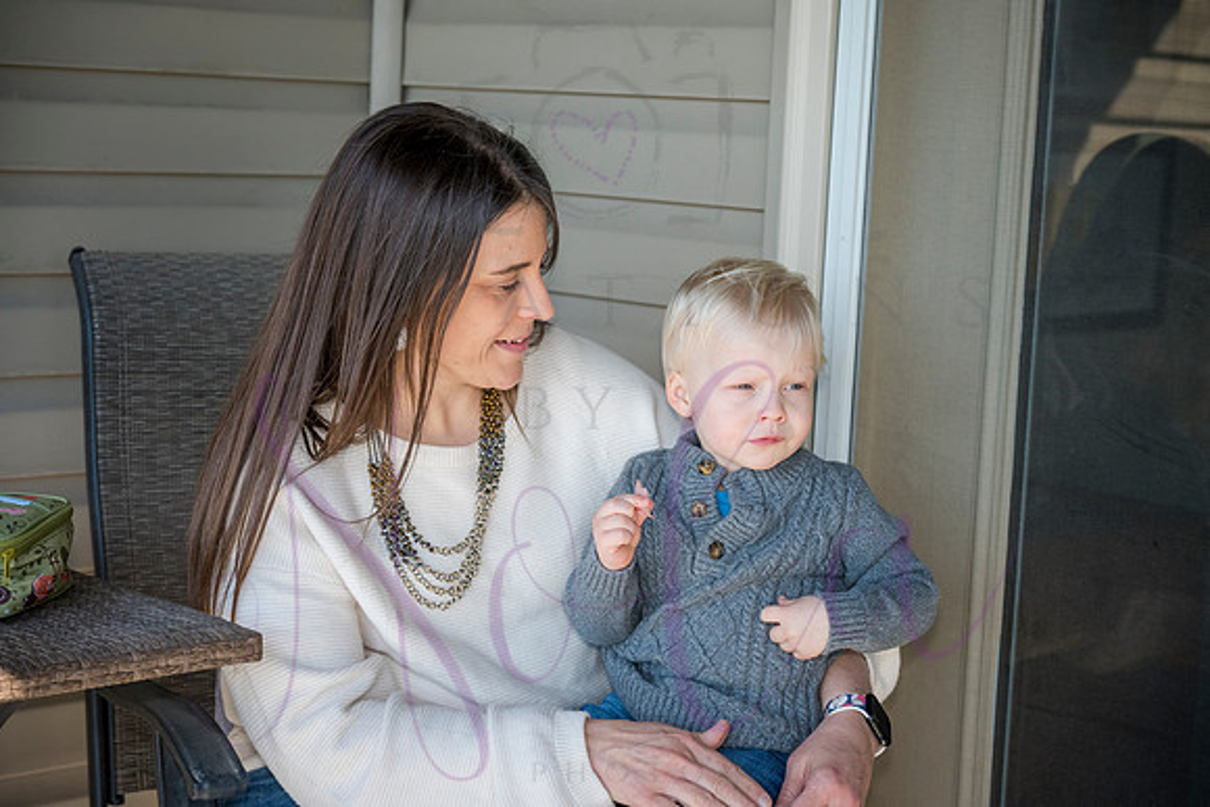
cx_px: 605
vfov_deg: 20.3
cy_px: 404
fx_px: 2252
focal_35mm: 67
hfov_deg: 30.1
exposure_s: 1/640
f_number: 4.5
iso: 400
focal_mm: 67
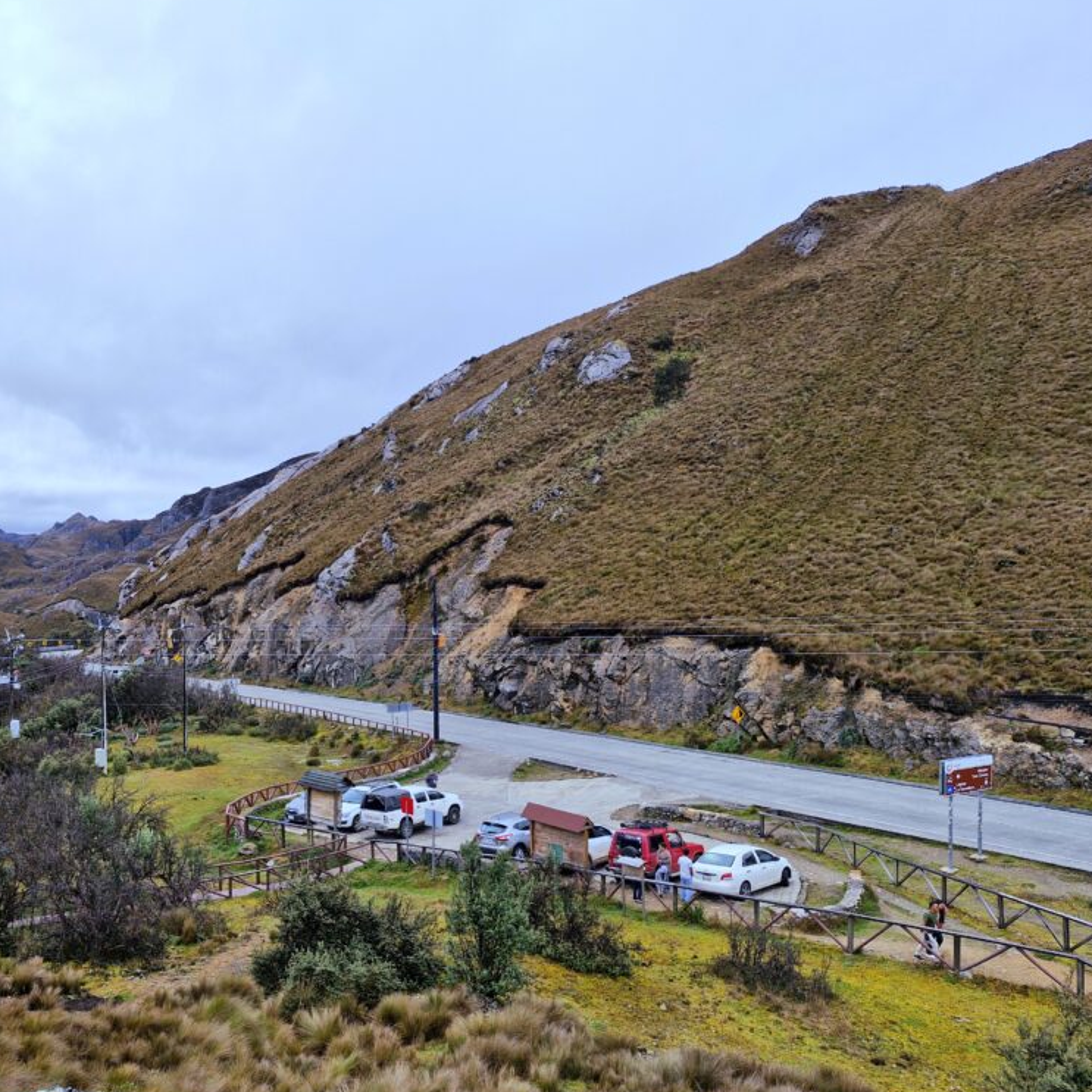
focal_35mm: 28
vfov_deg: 57.3
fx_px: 999
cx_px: 372
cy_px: 542
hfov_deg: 56.2
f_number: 1.8
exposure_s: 1/1667
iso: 50
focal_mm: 5.54
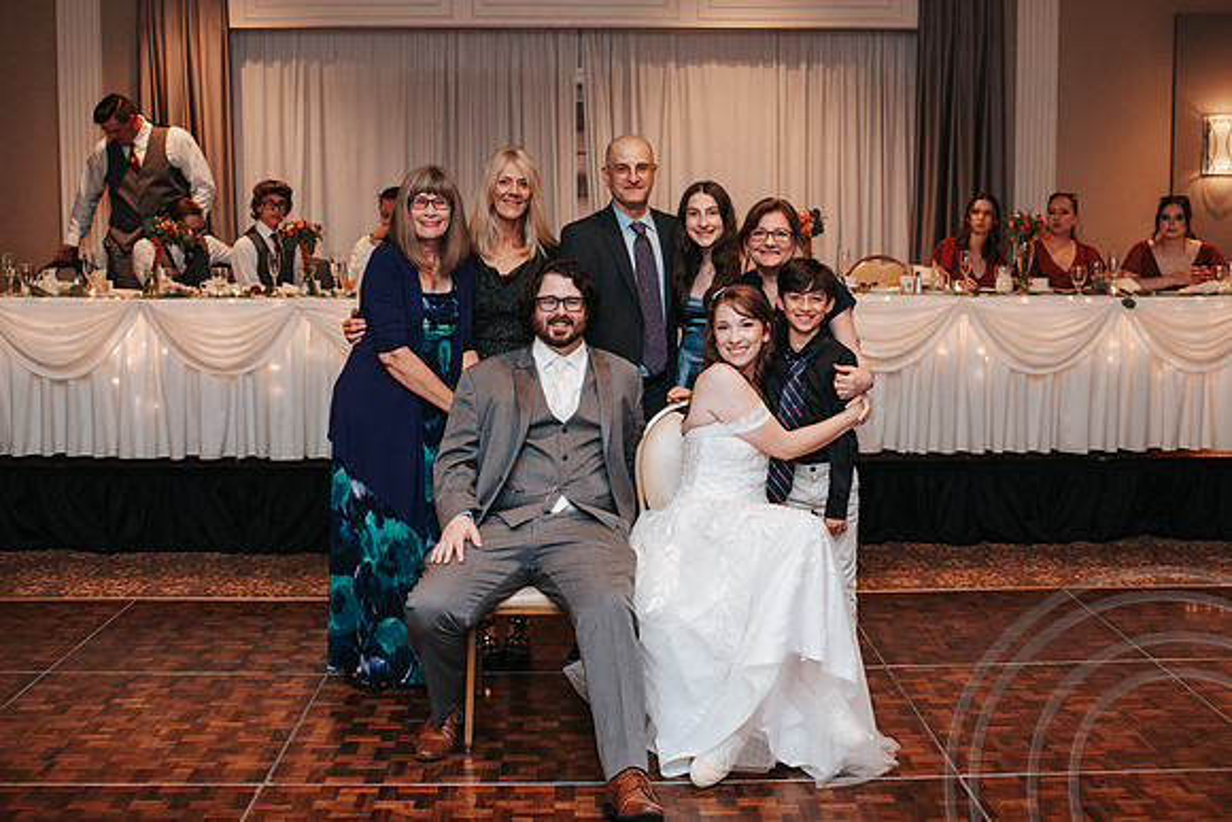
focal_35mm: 41
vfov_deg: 32.9
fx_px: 1392
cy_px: 359
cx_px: 651
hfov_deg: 47.7
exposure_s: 1/160
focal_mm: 35
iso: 1000
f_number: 3.2
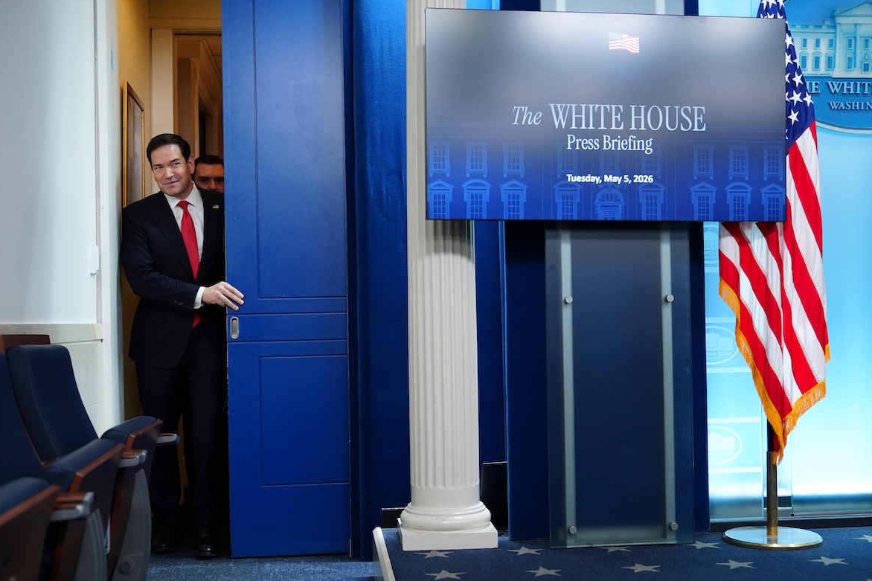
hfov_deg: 45.4
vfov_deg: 31.2
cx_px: 437
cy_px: 294
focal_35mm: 43
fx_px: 1041
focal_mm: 42
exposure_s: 1/640
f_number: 3.5
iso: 3200
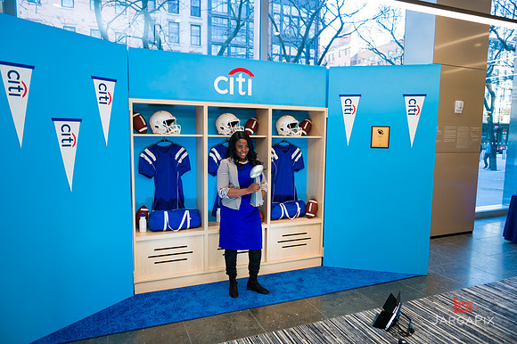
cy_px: 172
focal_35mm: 24
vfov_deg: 53.1
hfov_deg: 73.8
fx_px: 344
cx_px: 258
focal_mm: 24
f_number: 3.2
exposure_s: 1/200
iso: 400
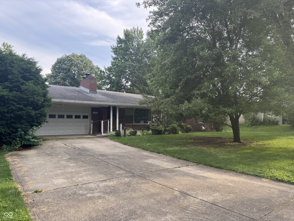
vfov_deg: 56.8
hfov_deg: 71.6
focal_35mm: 24
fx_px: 204
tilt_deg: +4.3
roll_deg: -0.4
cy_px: 110
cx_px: 147
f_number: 1.78
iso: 80
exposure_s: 1/399
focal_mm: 6.76
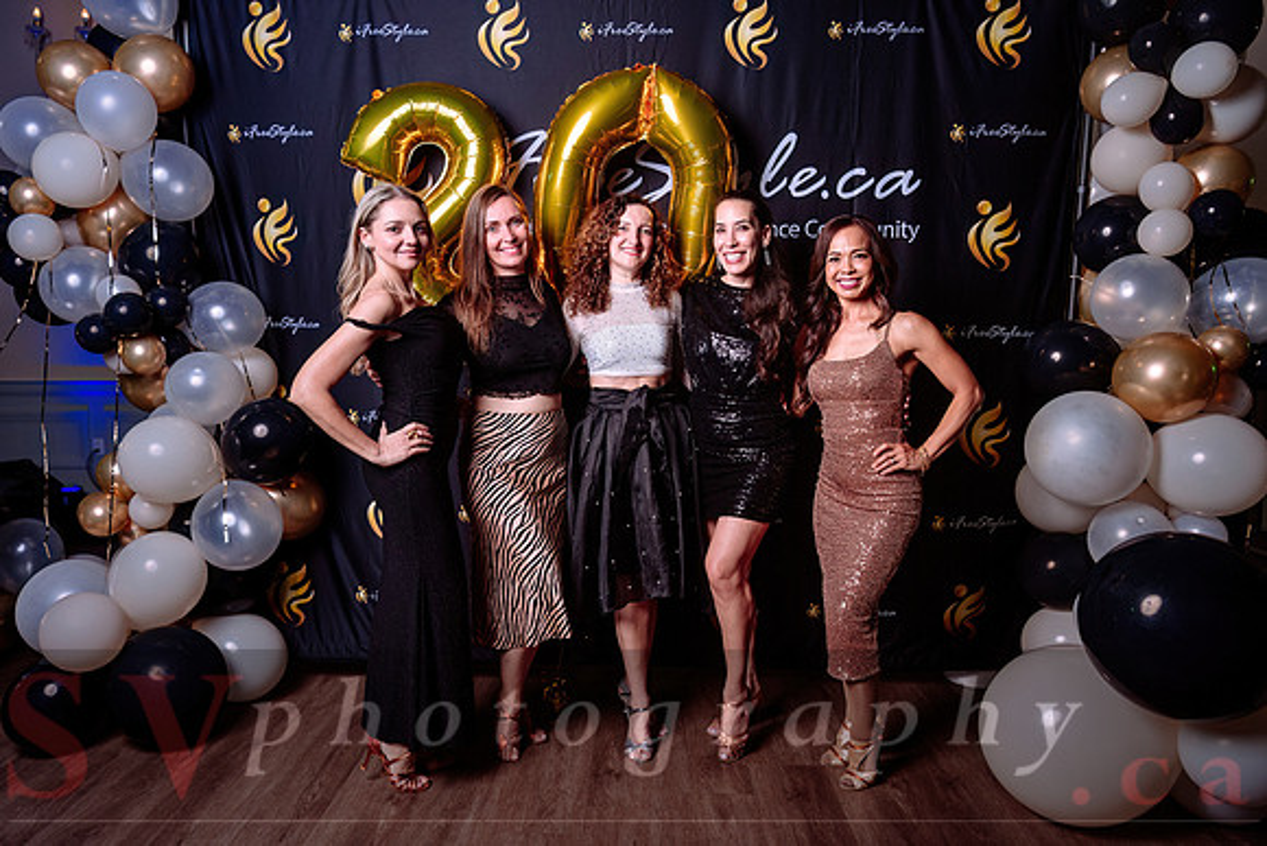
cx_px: 634
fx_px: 926
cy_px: 423
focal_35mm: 26
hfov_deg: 68.7
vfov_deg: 49.0
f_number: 4
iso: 100
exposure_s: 1/100
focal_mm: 26
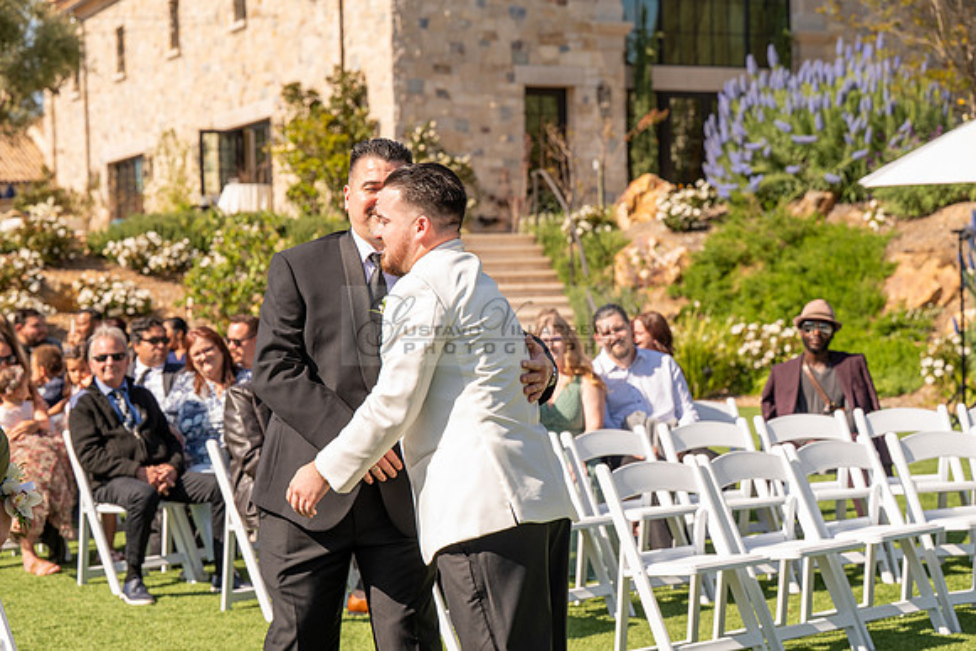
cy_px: 326
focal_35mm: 70
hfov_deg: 28.8
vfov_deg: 19.5
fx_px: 1898
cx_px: 488
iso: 200
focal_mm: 70
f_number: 4.5
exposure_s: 1/1250
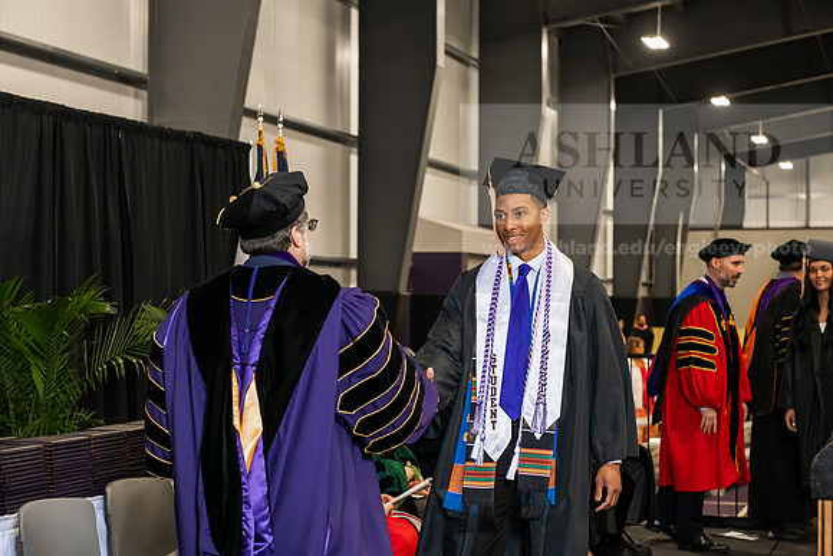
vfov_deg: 19.5
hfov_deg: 28.8
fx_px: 1620
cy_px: 278
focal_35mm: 70
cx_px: 416
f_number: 5
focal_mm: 70
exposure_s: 1/200
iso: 2500
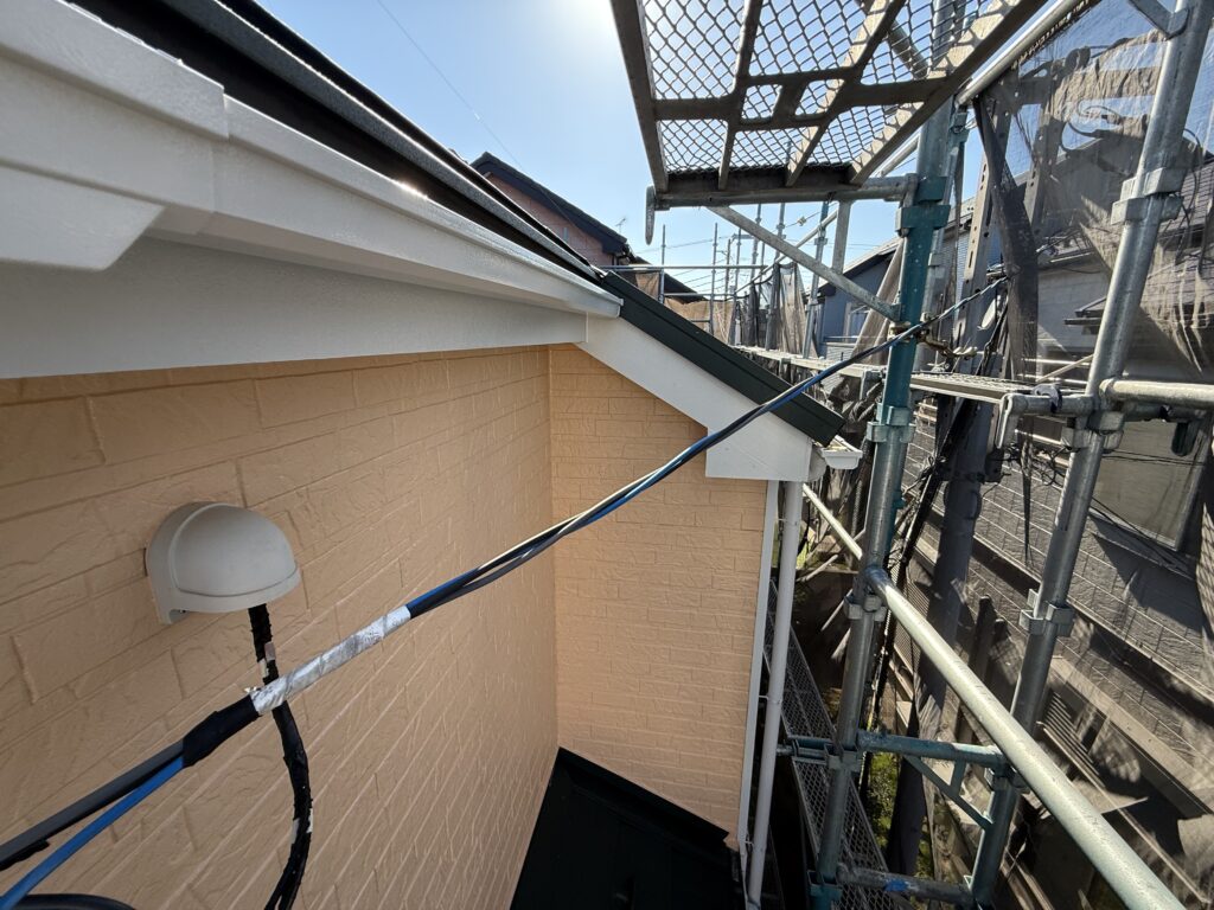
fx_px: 491
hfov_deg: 102.1
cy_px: 455
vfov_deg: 85.7
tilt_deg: -14.0
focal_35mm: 14
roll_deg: -0.7
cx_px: 607
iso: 64
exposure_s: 1/433
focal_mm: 2.22
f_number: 2.2
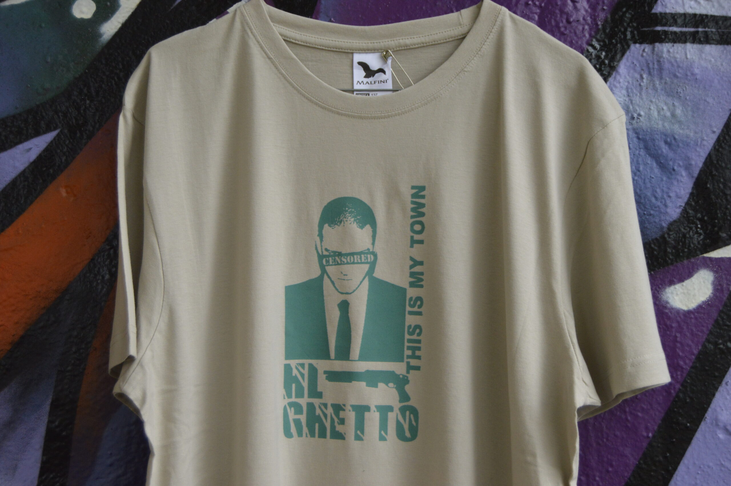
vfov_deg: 22.6
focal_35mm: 60
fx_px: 1217
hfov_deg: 33.4
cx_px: 366
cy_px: 243
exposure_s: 1/500
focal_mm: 40
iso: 1100
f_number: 5
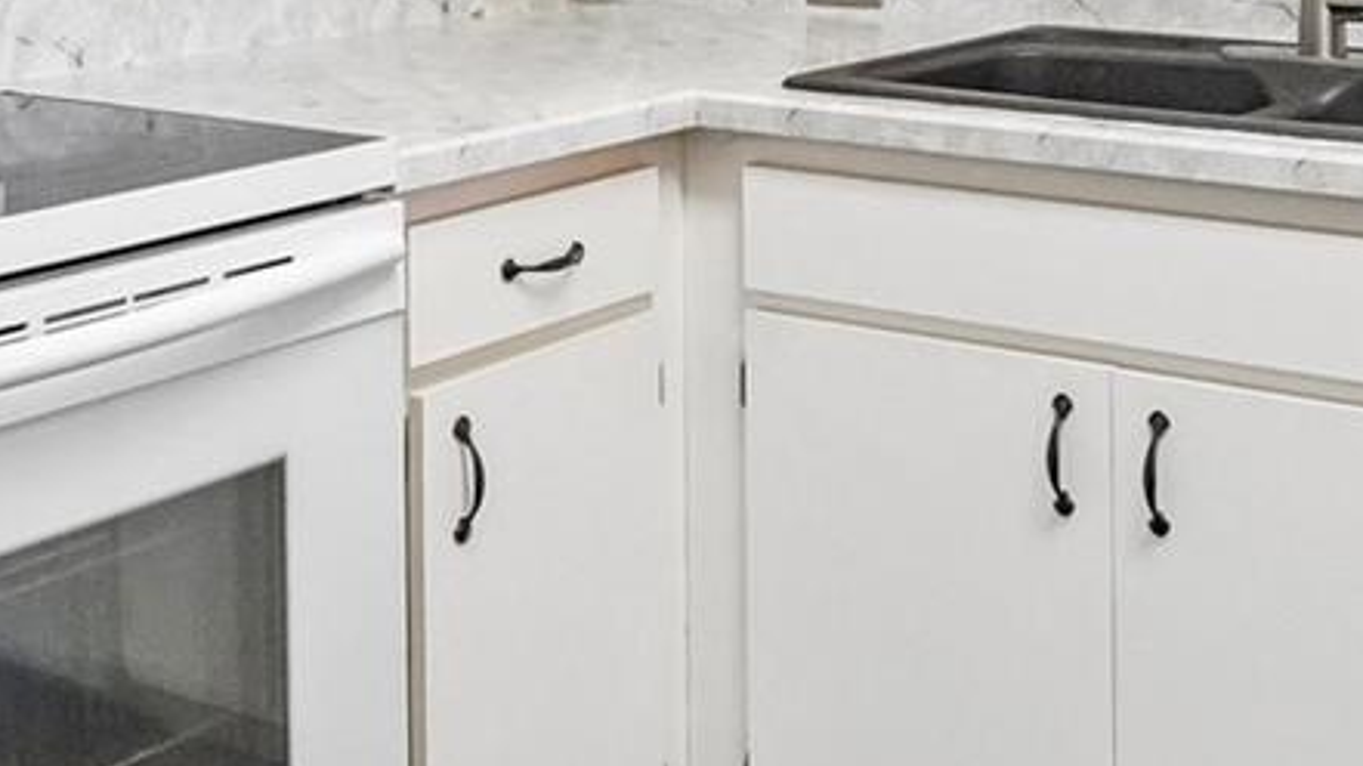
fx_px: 2060
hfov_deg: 35.6
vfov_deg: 19.7
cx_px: 1054
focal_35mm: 57
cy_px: -170
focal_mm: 10
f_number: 8
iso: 1000
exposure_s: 1/30
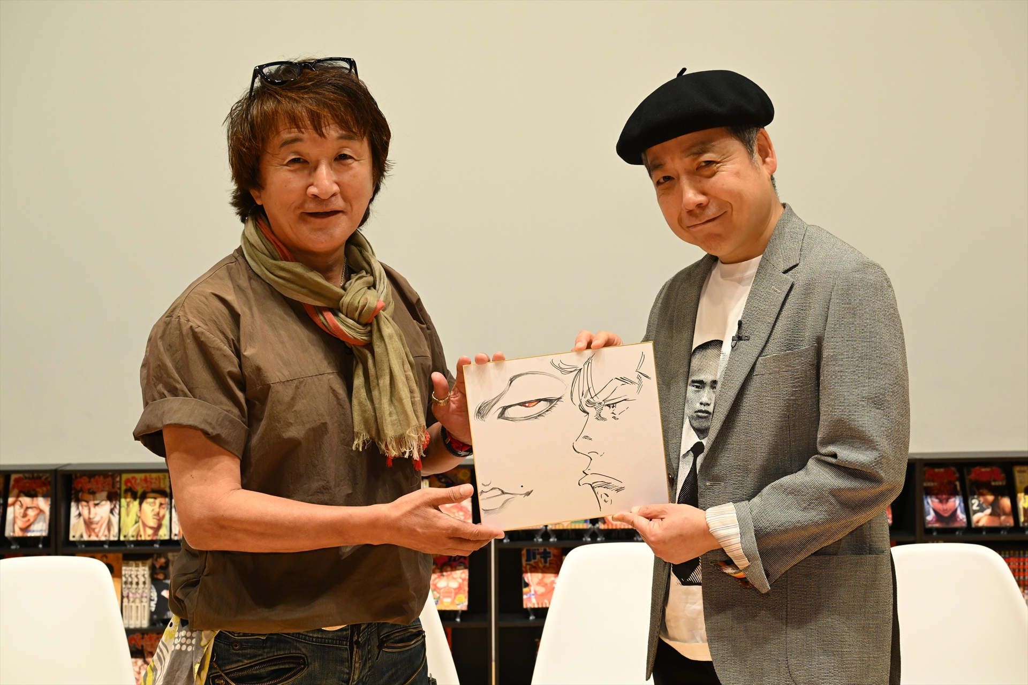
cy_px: 342
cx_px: 514
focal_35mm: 48
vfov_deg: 28.1
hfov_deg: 41.1
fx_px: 1371
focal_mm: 48
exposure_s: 1/100
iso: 2500
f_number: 7.1
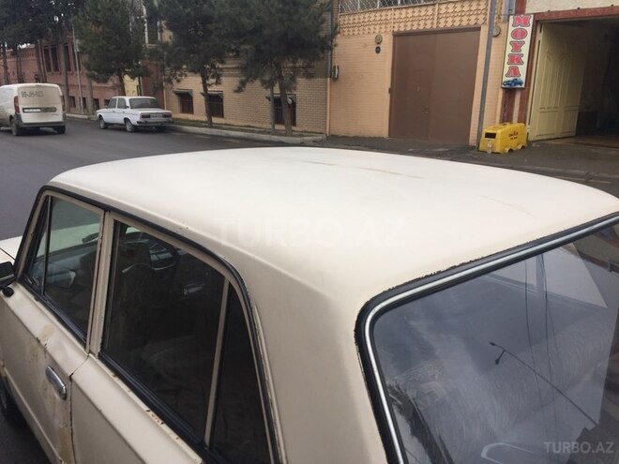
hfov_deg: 61.7
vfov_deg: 48.2
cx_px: 310
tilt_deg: -16.6
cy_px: 232
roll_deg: -1.0
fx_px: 519
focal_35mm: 29
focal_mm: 4.15
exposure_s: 1/111
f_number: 2.2
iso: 32
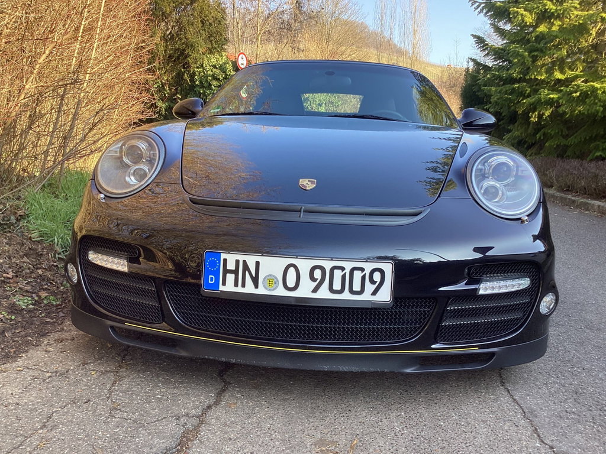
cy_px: 227
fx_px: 543
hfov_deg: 58.4
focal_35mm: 31
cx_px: 303
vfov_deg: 45.4
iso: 32
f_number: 2.4
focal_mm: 3.3
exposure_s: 1/120
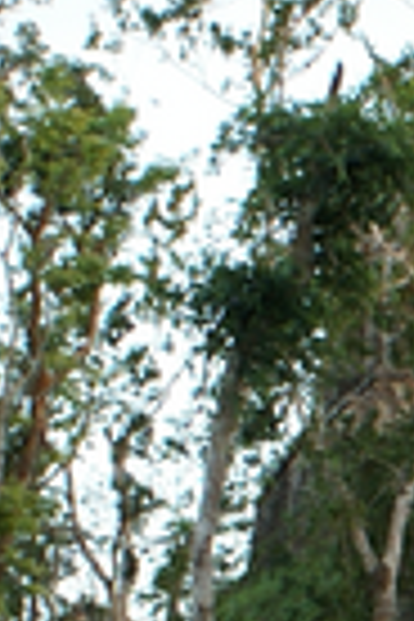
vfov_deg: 9.2
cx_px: 875
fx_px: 3829
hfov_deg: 6.0
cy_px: 718
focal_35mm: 222
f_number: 4
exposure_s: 1/60
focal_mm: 20
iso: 100
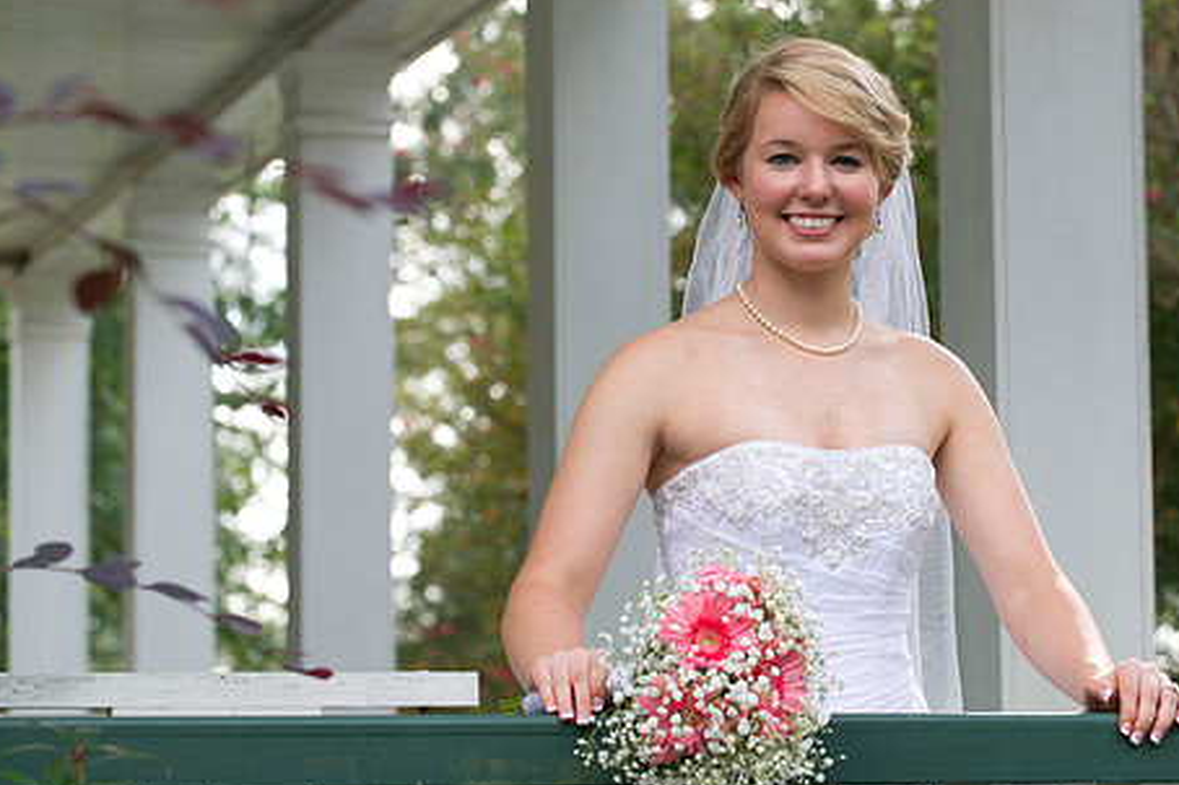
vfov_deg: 10.2
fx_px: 4385
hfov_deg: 15.3
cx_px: 641
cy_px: 325
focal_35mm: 134
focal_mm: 105
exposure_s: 1/125
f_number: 5.6
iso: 250
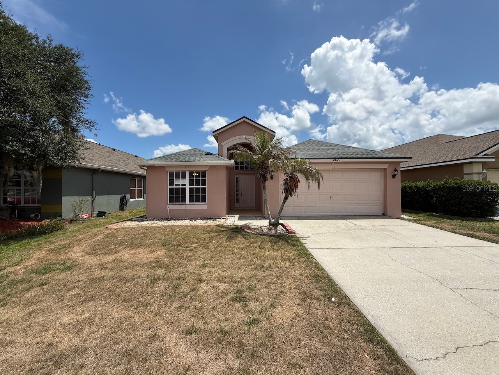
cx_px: 250
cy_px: 188
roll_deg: +1.4
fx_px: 202
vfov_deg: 85.7
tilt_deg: +0.0
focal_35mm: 14
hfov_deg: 102.1
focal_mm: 2.22
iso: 50
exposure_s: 1/3289
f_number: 2.2
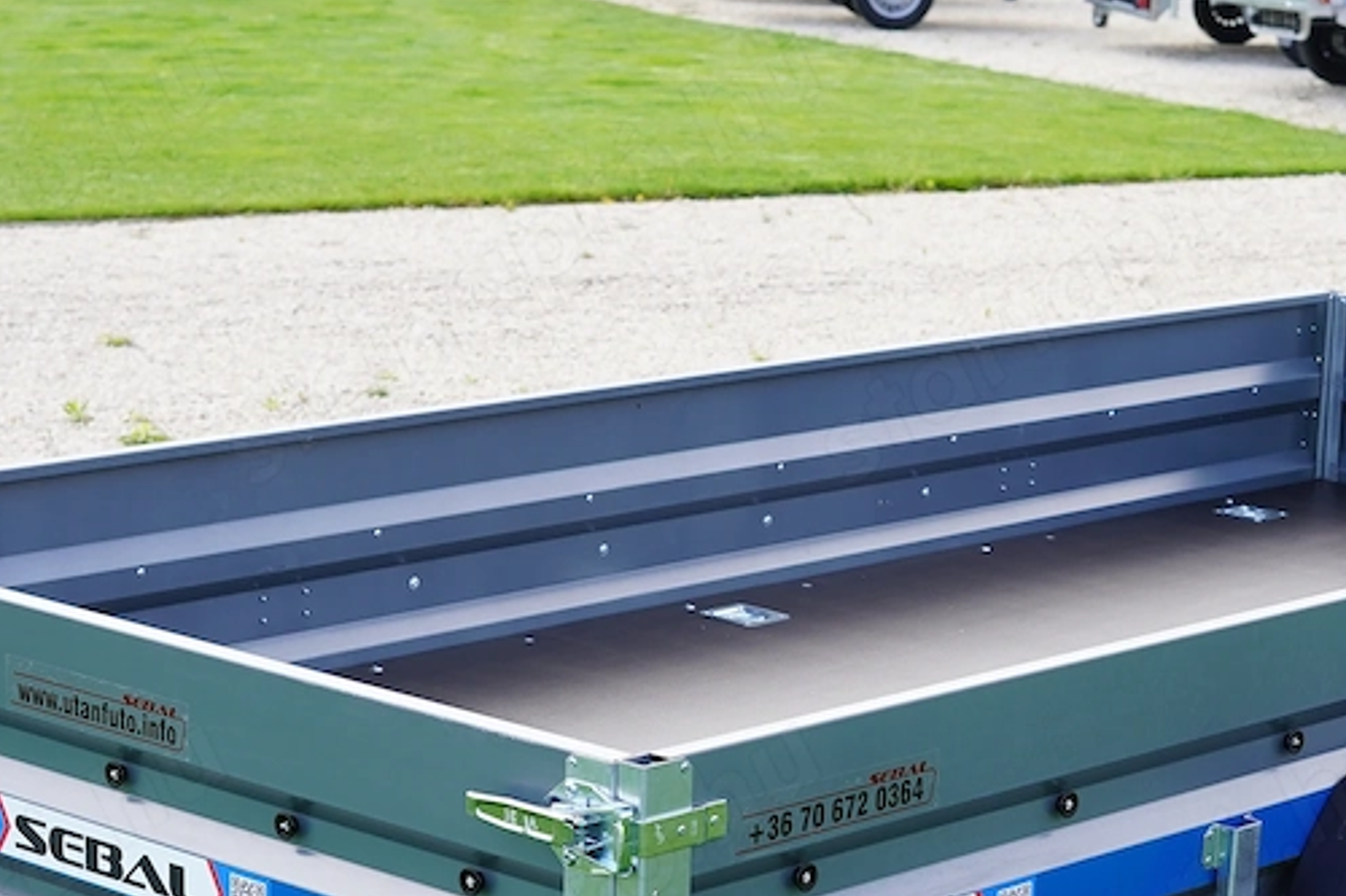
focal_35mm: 100
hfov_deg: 20.4
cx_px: 875
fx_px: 3737
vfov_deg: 13.5
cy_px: 879
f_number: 5.6
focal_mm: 50
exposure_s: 1/100
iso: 100
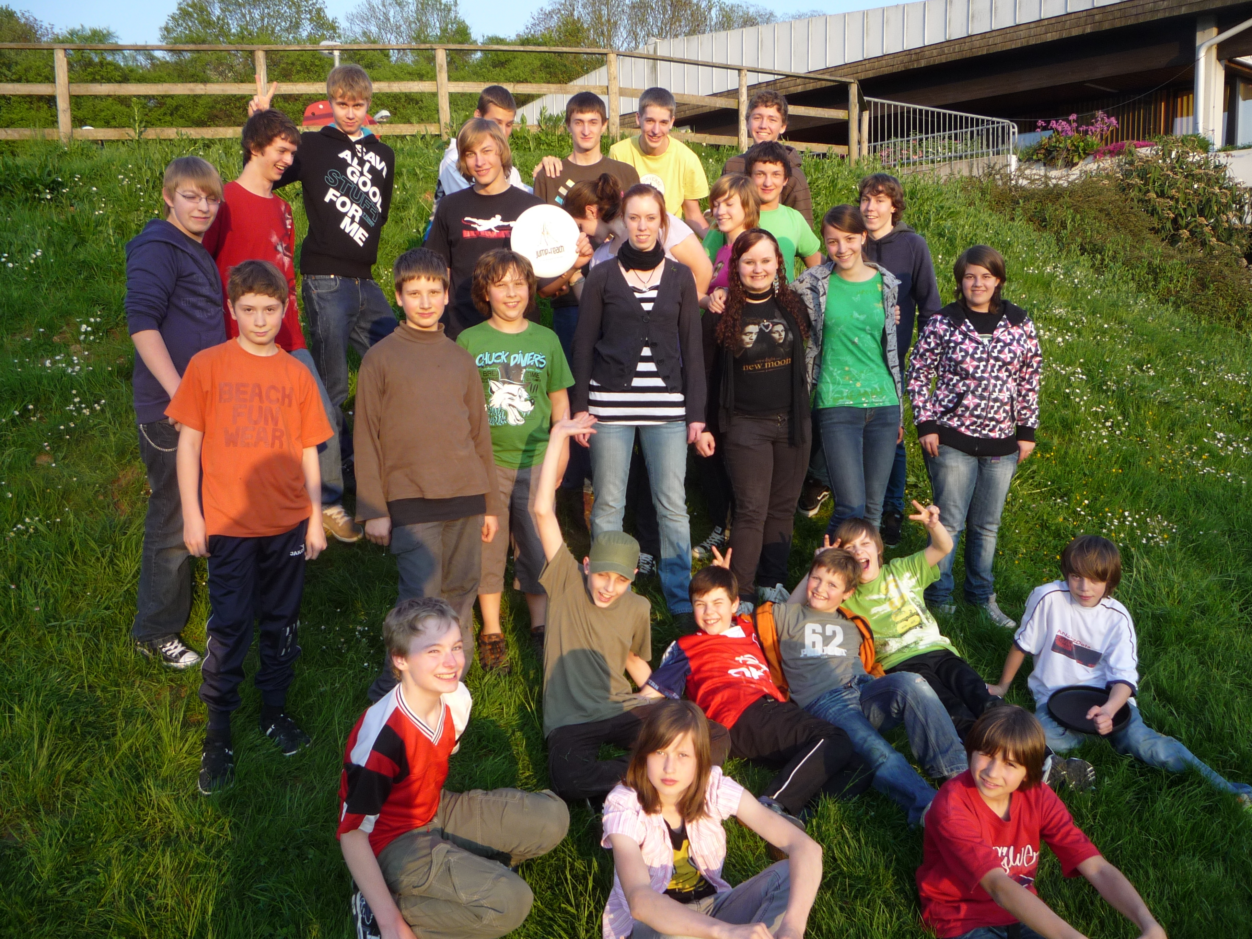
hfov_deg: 60.0
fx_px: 1085
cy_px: 470
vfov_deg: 46.8
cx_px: 626
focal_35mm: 30
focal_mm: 5.2
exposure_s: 1/160
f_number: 4
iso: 100
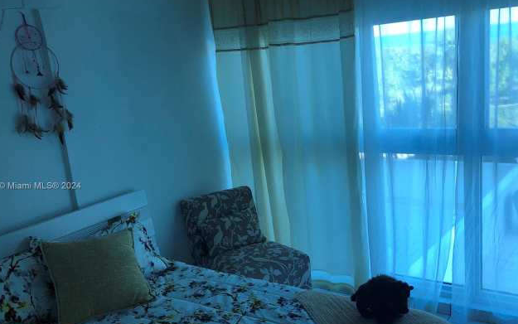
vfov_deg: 33.5
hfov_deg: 51.5
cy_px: 186
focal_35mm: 38
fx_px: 537
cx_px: 280
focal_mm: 3.99
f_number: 1.8
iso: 40
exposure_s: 1/120
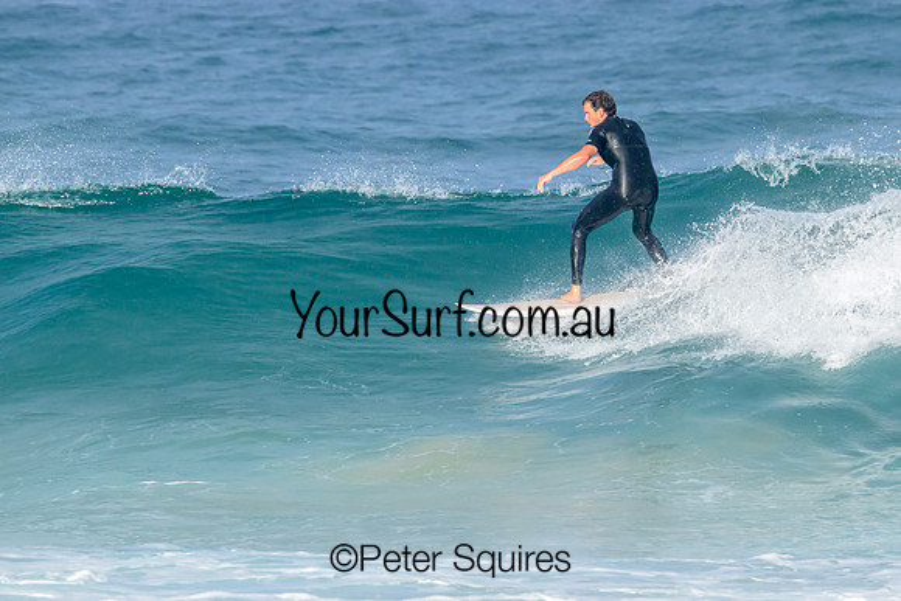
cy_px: 205
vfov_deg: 1.8
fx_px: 19230
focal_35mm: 768
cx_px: 572
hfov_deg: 2.7
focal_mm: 550
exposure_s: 1/1600
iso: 800
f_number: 11
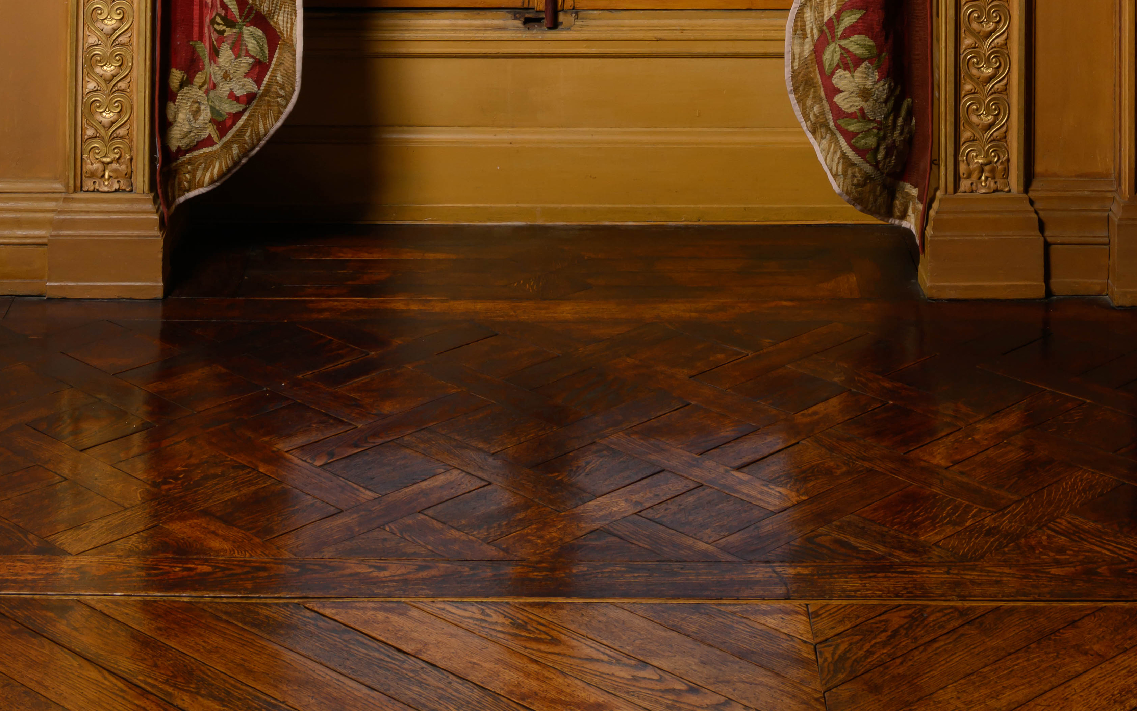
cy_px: -624
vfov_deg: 13.0
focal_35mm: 90
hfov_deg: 23.0
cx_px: 580
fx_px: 2789
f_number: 11
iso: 125
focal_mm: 36
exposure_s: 1/160
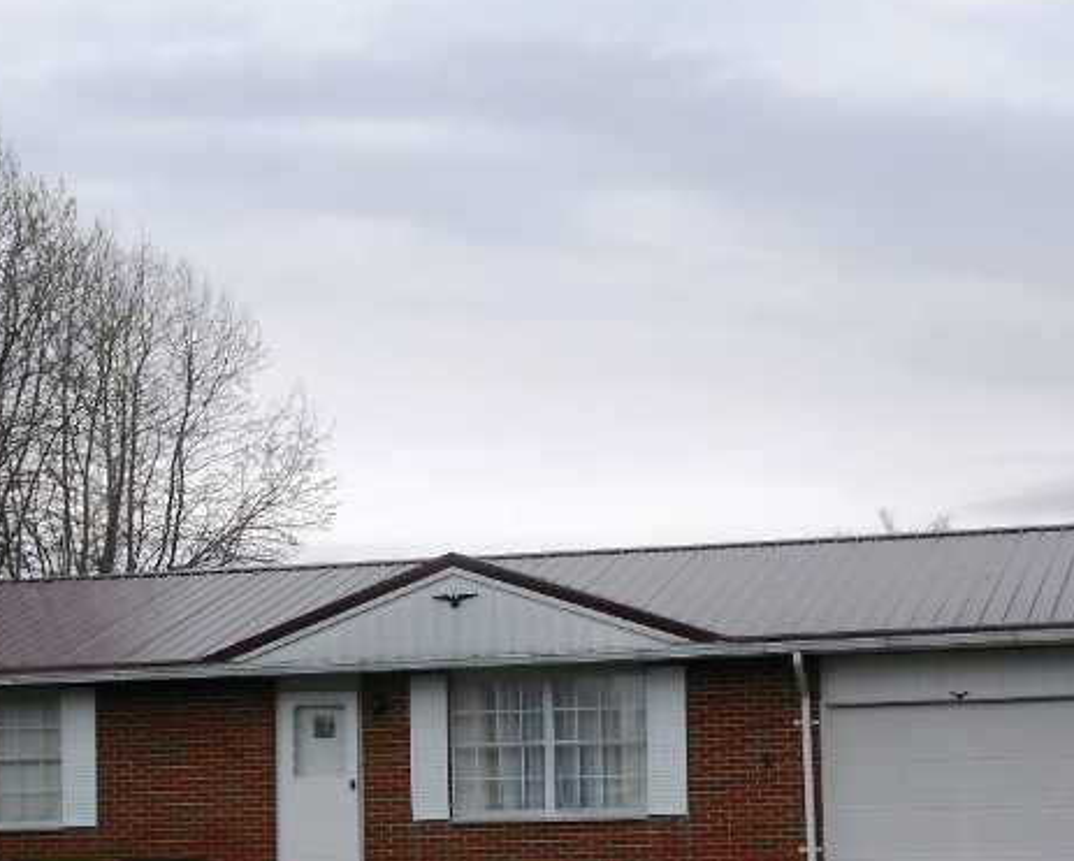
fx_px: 2608
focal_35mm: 82
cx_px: 448
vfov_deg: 18.5
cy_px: 729
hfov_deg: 23.2
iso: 80
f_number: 4.2
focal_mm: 6.8
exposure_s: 1/320
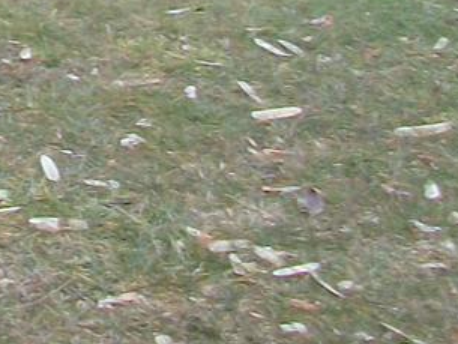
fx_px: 3110
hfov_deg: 8.0
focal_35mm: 235
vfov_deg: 6.0
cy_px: -566
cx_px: -520
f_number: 3.1
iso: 80
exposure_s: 1/40
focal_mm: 6.3
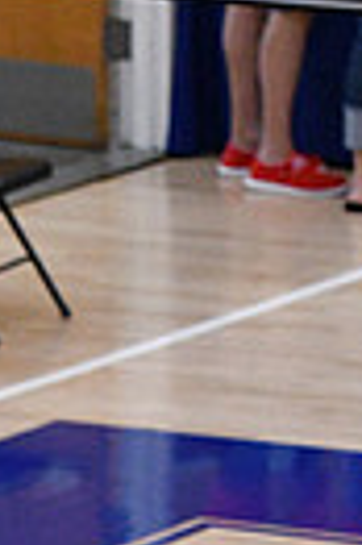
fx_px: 11644
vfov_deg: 2.7
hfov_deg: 1.8
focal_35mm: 770
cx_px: -302
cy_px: 1157
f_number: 3.2
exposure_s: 1/1250
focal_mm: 116
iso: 6400
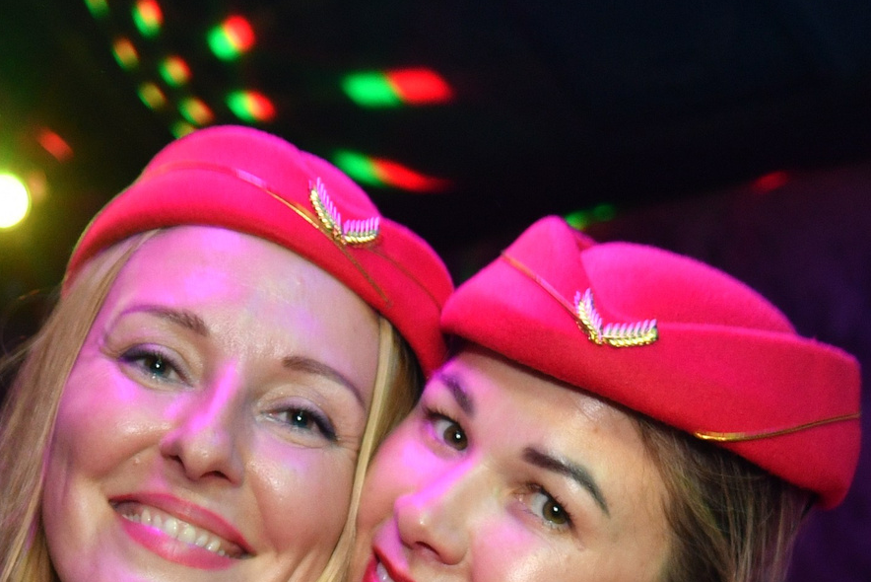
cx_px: 438
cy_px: 821
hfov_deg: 12.4
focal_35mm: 165
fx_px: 3993
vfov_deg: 8.2
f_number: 2.8
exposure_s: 1/30
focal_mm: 38
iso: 640
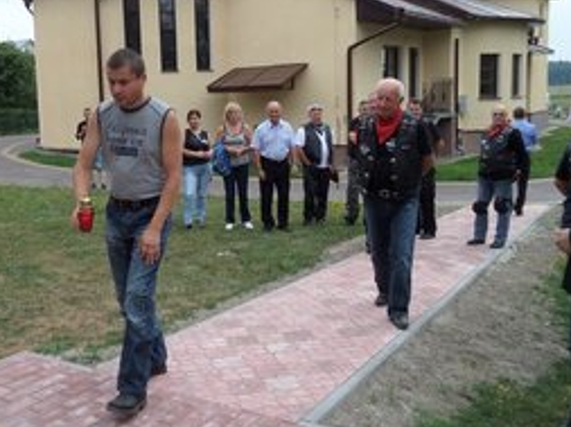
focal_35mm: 38
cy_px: 178
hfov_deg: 48.7
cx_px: 223
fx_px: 626
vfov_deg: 37.5
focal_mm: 4
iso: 80
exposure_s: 1/500
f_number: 3.2
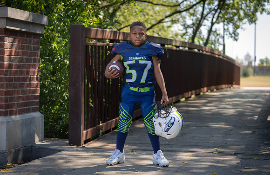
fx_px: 551
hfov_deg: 27.5
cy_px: 91
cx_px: 137
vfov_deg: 18.1
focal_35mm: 74
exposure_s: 1/400
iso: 100
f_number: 2.8
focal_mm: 70
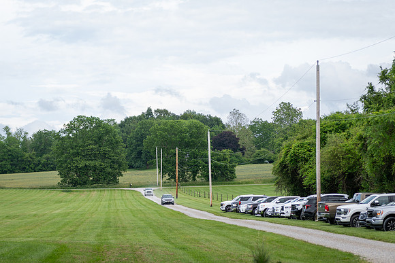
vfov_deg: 13.0
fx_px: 1156
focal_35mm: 105
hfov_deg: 19.4
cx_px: 197
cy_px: 197
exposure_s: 1/320
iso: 100
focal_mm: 70
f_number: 3.5
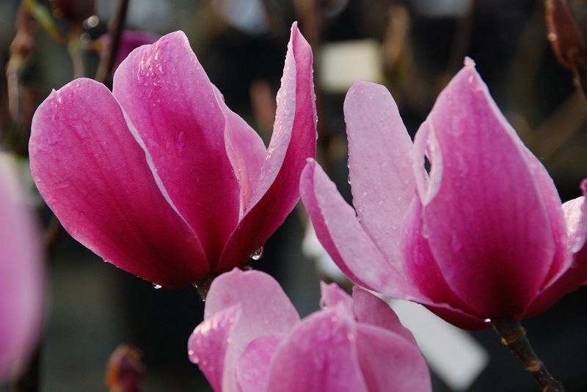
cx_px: 294
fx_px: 3672
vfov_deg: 6.1
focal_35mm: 225
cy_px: 196
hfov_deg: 9.1
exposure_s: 1/200
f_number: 8
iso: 500
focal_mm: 150
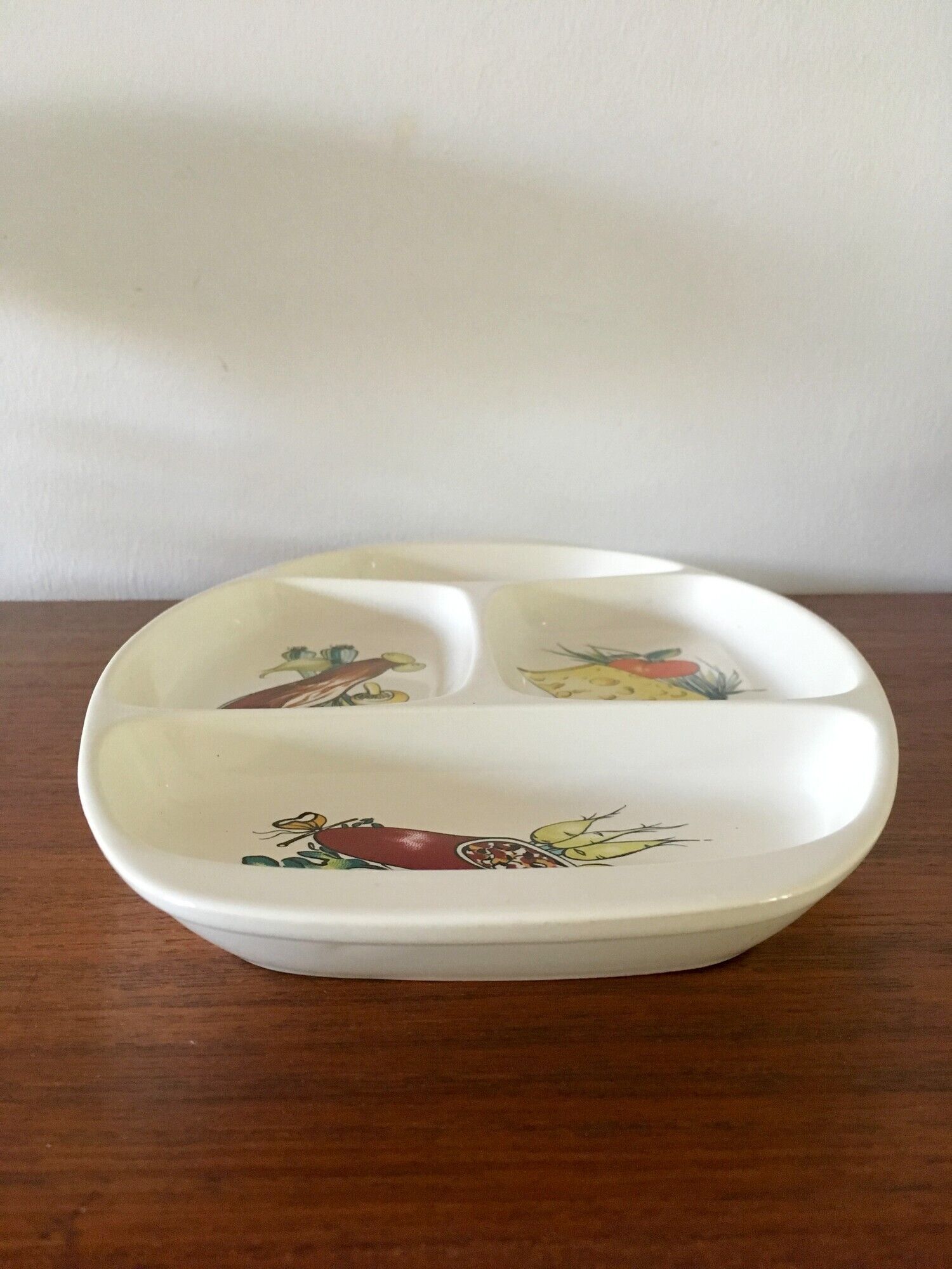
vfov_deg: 61.7
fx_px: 1063
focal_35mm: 29
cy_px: 634
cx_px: 476
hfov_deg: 48.2
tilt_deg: -12.7
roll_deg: +1.6
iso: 200
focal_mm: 4.15
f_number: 2.2
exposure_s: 1/25
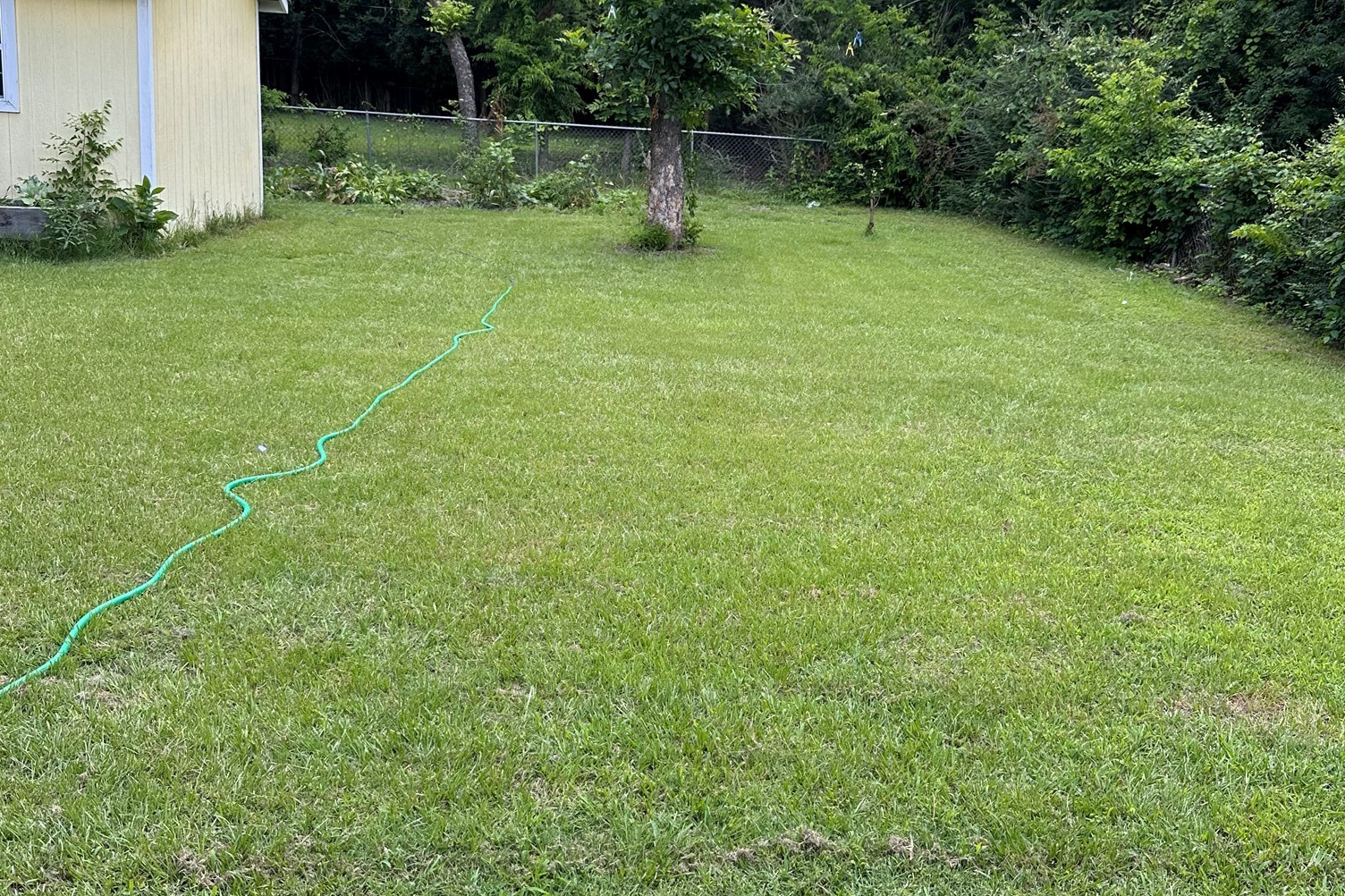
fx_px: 1270
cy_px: 405
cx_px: 678
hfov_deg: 55.8
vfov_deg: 38.8
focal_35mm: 34
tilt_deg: -11.2
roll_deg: -3.6
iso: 80
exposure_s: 1/745
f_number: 1.78
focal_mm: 6.86
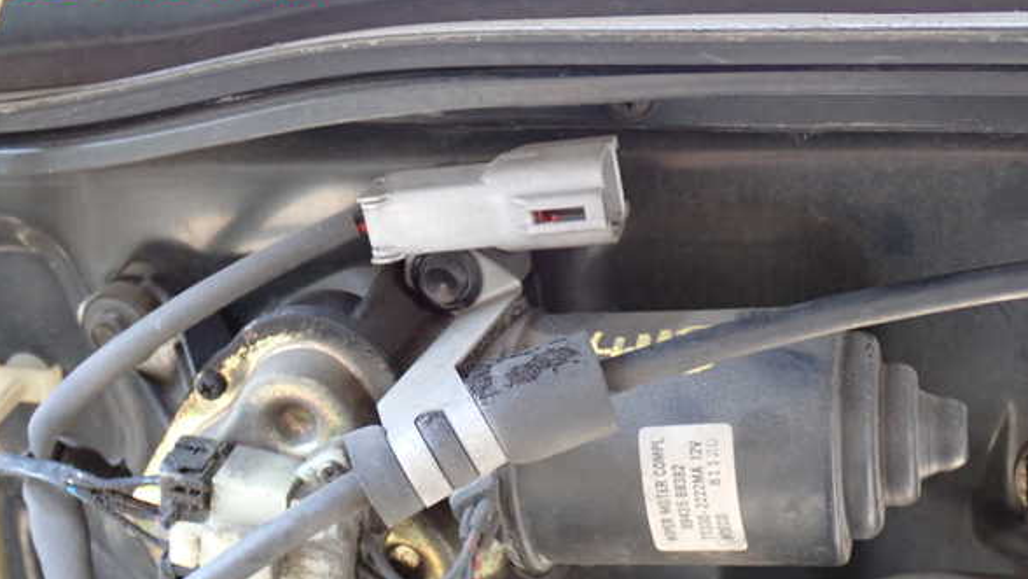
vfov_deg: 20.0
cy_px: 359
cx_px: 517
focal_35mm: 60
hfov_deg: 34.9
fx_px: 1636
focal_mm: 9.65
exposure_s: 1/50
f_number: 3.3
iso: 800
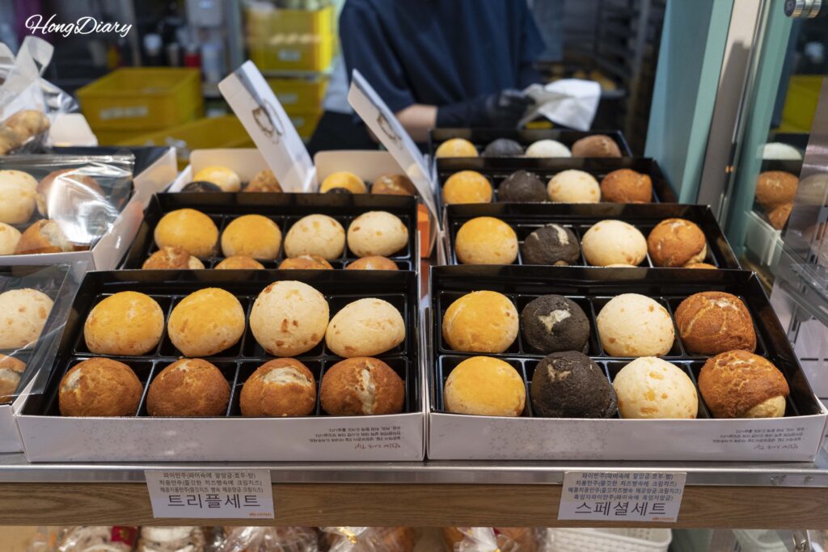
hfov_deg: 58.7
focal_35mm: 32
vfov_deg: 41.1
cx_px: 414
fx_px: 736
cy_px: 276
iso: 1250
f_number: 4.5
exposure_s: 1/160
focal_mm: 32
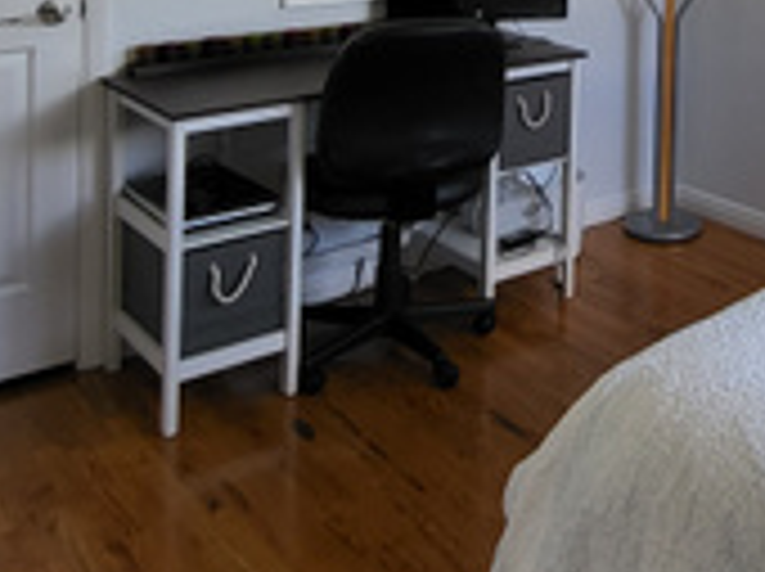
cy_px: -158
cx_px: 747
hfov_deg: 35.6
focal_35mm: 49
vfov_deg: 25.7
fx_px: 1081
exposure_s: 1/50
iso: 50
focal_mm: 1.74
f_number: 2.2
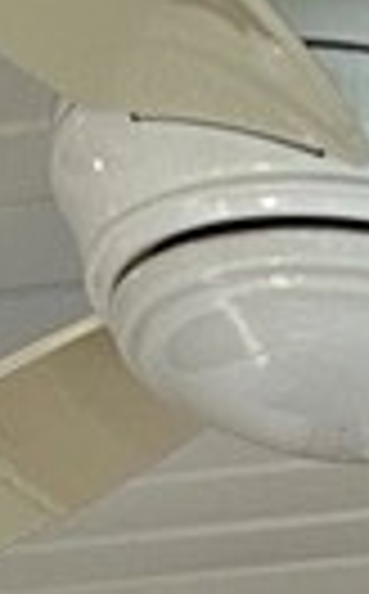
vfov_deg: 7.8
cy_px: 2228
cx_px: 918
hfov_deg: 6.3
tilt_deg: -6.5
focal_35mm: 198
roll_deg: -1.7
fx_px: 3200
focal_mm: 6.86
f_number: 1.78
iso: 125
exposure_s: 1/120
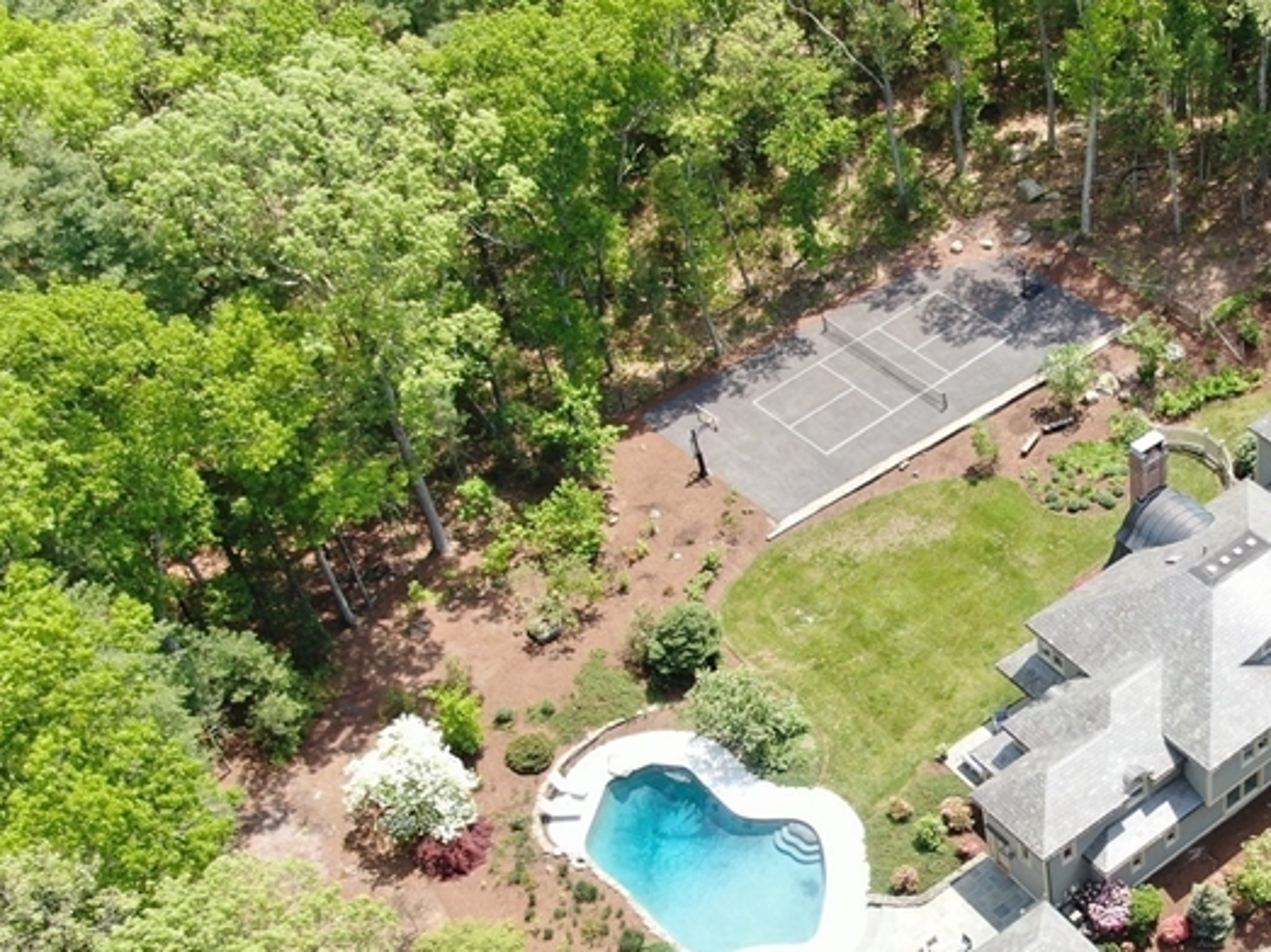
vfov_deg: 30.7
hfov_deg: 38.1
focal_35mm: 47
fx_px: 1725
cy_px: 593
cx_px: 1103
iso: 100
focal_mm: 4.39
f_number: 2.8
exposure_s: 1/400
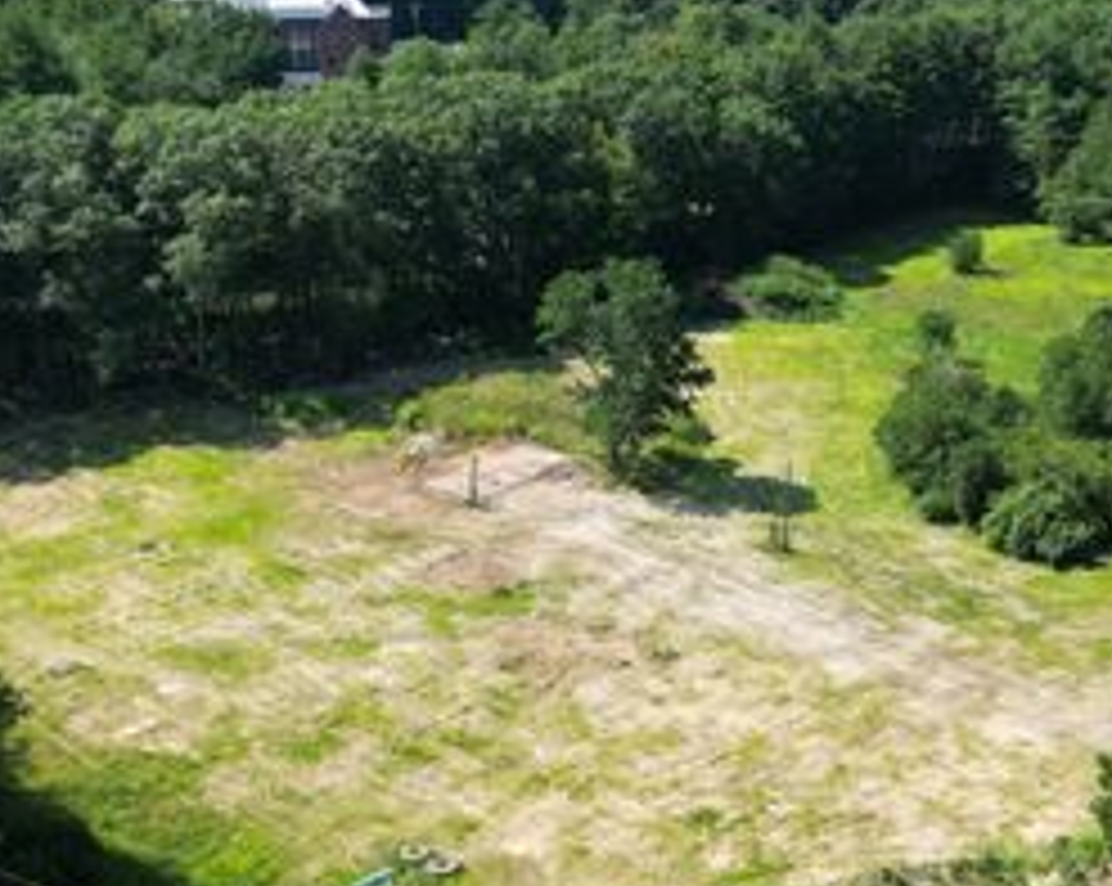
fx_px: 1874
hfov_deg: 33.0
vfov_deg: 26.3
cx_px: 662
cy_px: 661
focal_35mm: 57
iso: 140
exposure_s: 1/2500
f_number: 1.7
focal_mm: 6.72
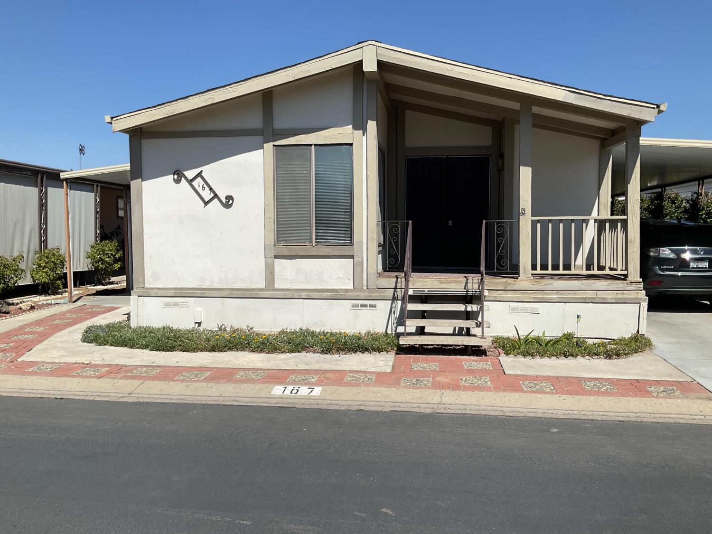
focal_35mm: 29
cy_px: 267
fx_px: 596
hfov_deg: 61.7
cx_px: 356
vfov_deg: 48.2
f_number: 1.8
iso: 16
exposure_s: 1/3125
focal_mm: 3
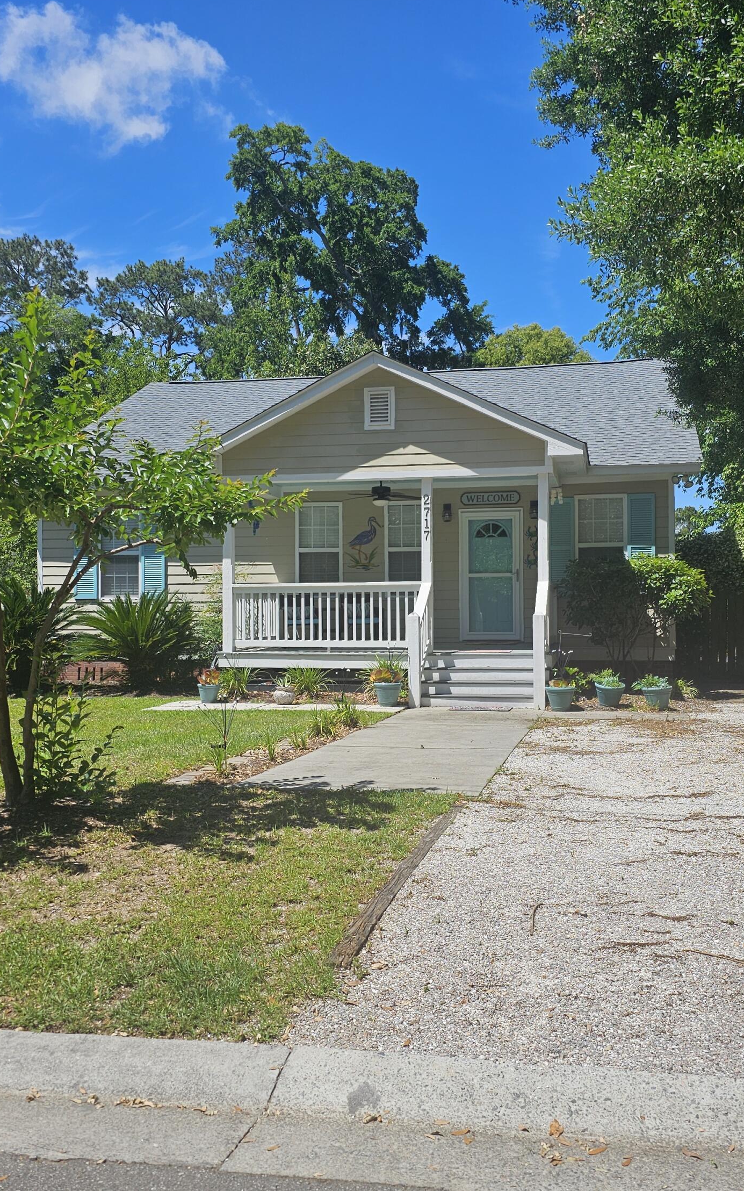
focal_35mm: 33
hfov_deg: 38.3
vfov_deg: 58.1
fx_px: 1071
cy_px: 589
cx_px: 404
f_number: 1.7
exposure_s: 1/1002
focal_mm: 6.3
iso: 10
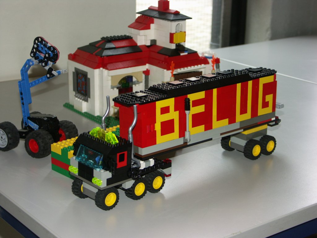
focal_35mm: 73
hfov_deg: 26.7
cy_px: 119
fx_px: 669
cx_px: 158
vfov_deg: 20.2
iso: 100
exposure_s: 1/60
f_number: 3.2
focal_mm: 18.69
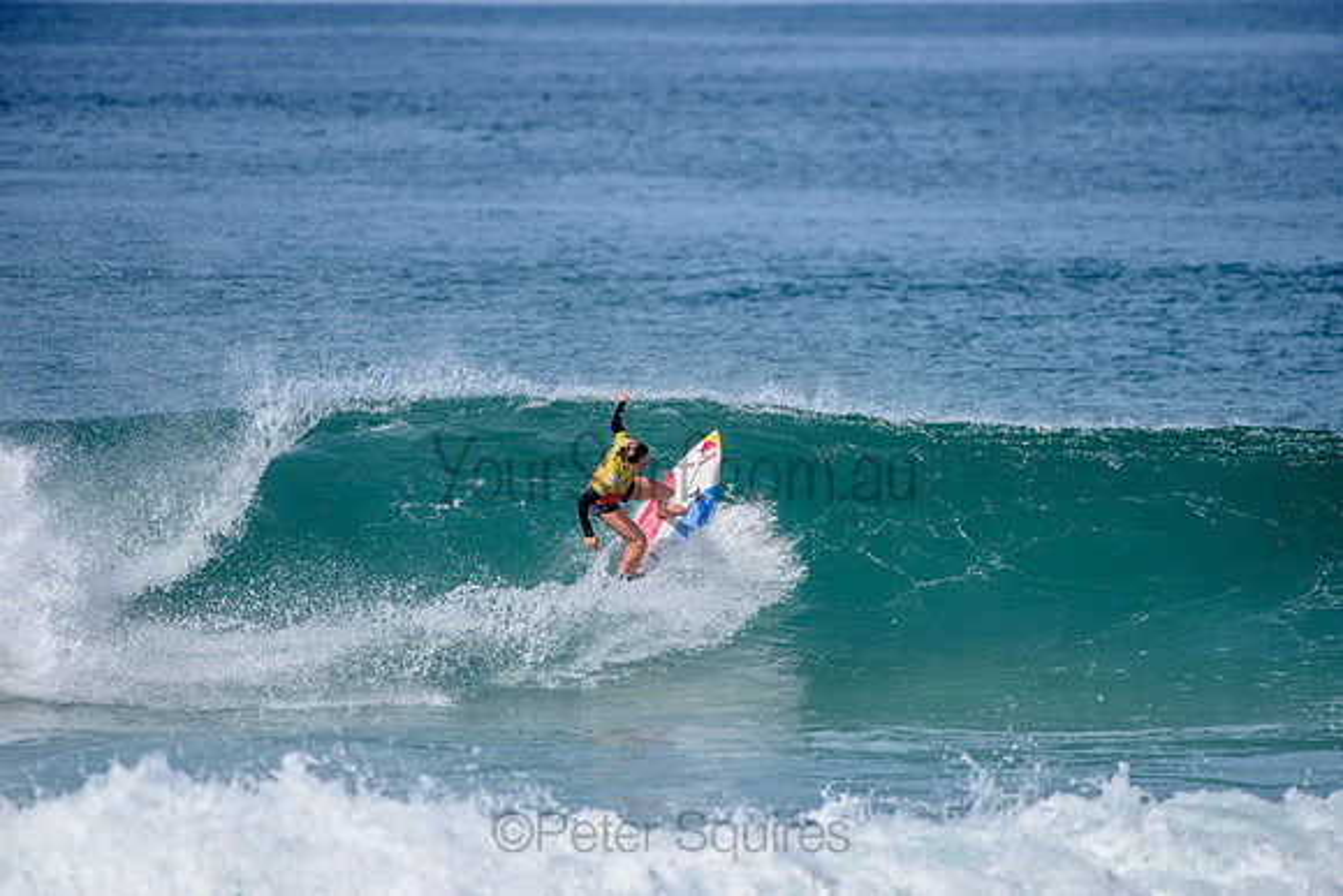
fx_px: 18656
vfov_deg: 2.8
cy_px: 448
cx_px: 672
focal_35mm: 500
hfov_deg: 4.1
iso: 250
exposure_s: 1/2500
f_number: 6.3
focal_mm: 500
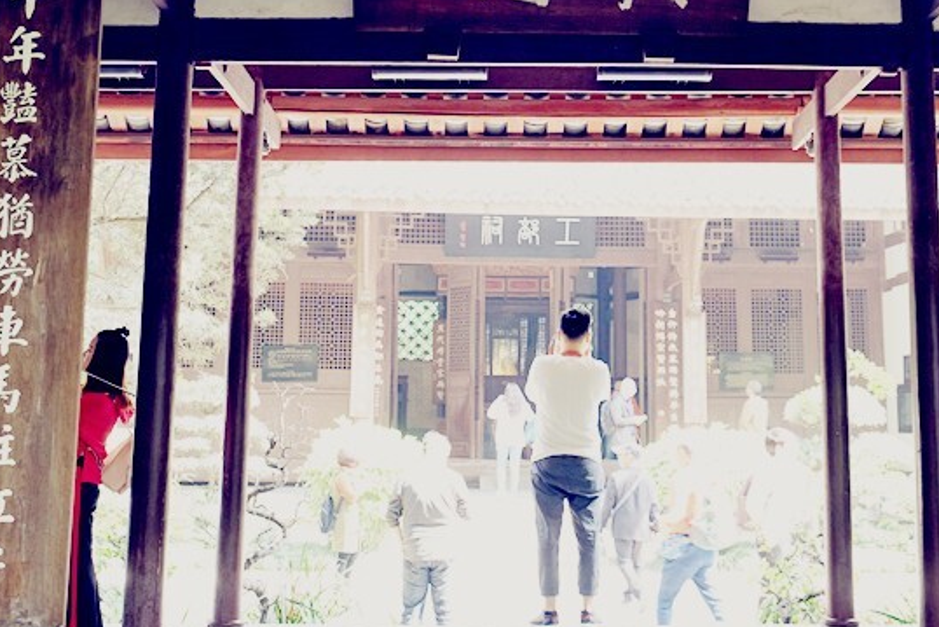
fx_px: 1357
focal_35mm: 52
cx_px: 524
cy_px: 179
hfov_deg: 38.1
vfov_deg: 25.8
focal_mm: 23.3
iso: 800
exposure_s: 1/40
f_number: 4.5
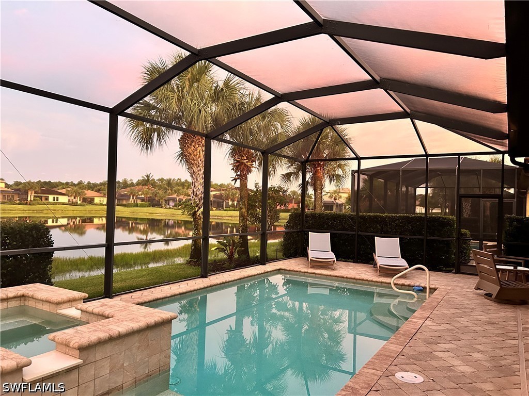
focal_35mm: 26
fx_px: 397
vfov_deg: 53.1
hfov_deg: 67.3
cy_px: 198
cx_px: 264
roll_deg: -1.2
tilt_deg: +1.1
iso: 500
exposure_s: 1/52
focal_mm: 5.7
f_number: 1.5
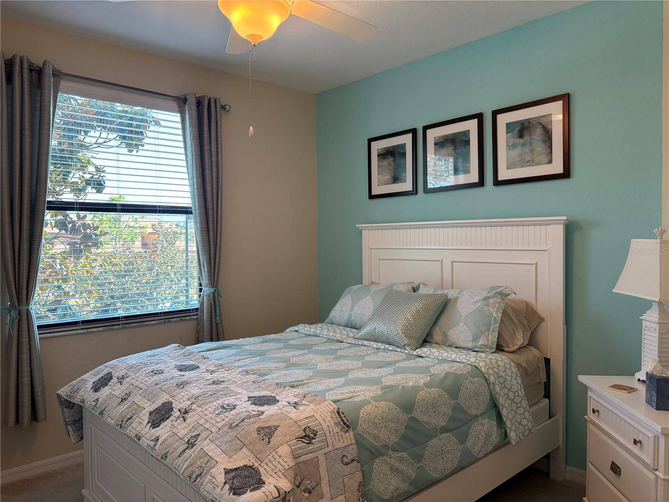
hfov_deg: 67.3
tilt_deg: -2.8
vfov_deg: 53.1
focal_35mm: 26
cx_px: 334
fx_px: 502
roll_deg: +0.7
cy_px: 251
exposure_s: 1/120
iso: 125
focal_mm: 5.96
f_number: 1.6
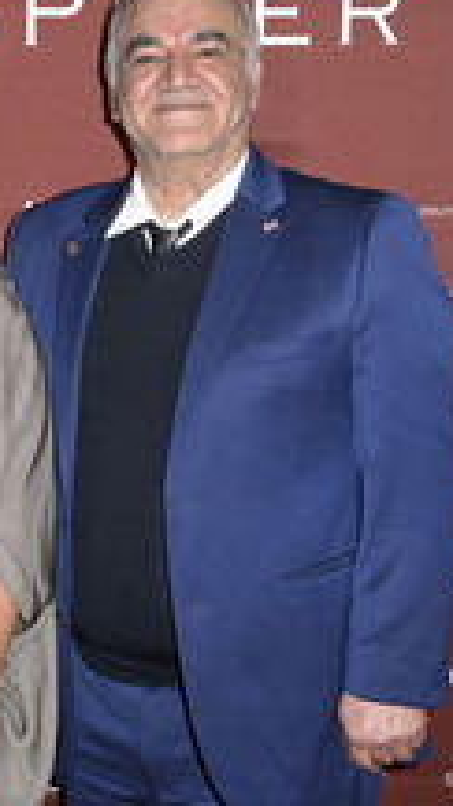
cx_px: -150
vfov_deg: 19.6
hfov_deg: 10.8
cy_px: 323
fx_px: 2329
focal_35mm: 109
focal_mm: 50
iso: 400
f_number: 5.6
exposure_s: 1/250
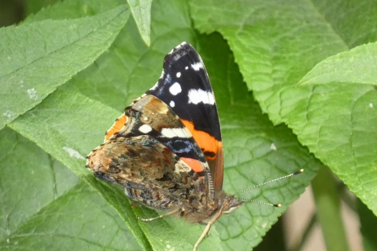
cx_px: 189
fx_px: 6190
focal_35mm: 591
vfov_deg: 2.3
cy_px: 141
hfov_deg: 3.5
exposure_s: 1/100
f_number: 5.6
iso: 400
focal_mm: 101.4
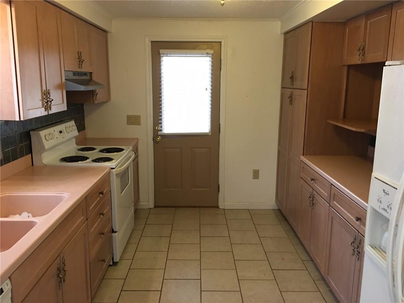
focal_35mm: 29
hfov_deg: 61.7
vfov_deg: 48.2
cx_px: 202
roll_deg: -1.3
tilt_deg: -9.0
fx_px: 338
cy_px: 152
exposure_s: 1/15
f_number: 2.2
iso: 80
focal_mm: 4.15
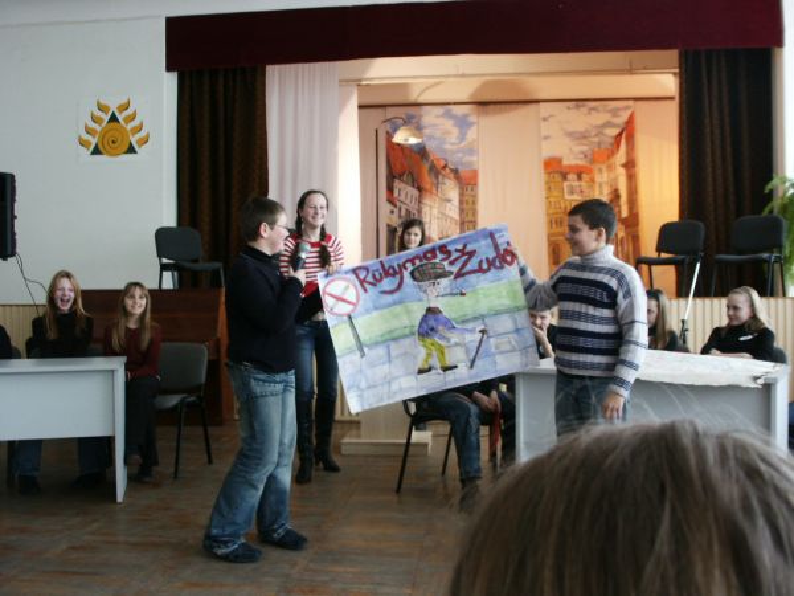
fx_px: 803
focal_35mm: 35
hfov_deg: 52.6
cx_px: 397
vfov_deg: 40.7
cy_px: 298
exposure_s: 1/45
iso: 160
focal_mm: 7.18
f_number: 3
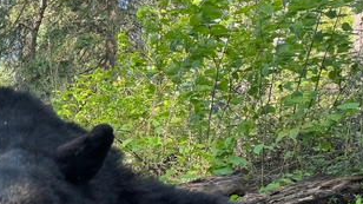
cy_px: 215
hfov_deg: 37.1
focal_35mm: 51
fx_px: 491
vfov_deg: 22.4
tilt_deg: -3.6
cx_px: 15
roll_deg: +0.7
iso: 64
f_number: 1.78
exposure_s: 1/267
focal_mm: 6.76
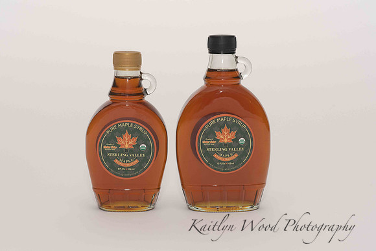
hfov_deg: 23.3
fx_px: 912
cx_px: 188
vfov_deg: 15.7
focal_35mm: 87
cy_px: 126
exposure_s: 1/100
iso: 400
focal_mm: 85
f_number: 13
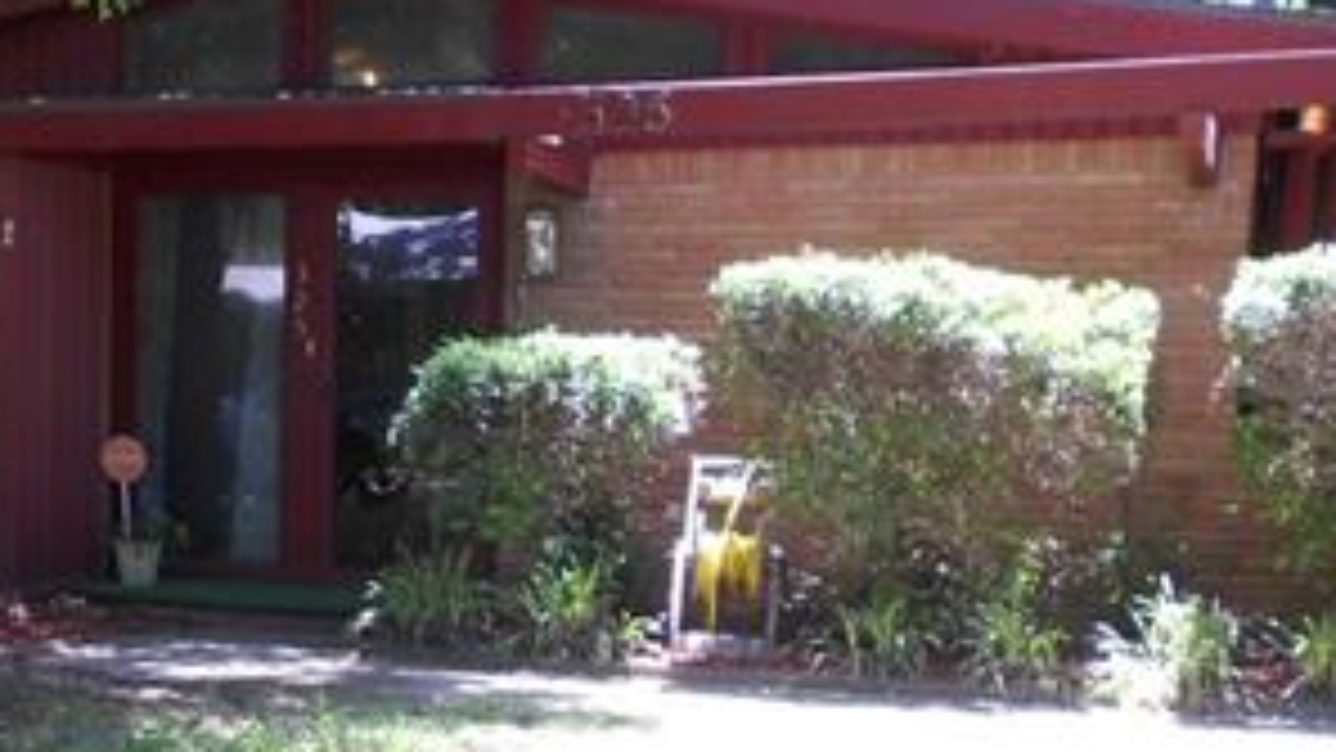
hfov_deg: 33.4
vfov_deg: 19.4
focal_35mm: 61
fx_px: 2161
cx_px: 265
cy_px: 639
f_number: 3.2
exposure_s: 1/60
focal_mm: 4.6
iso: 80
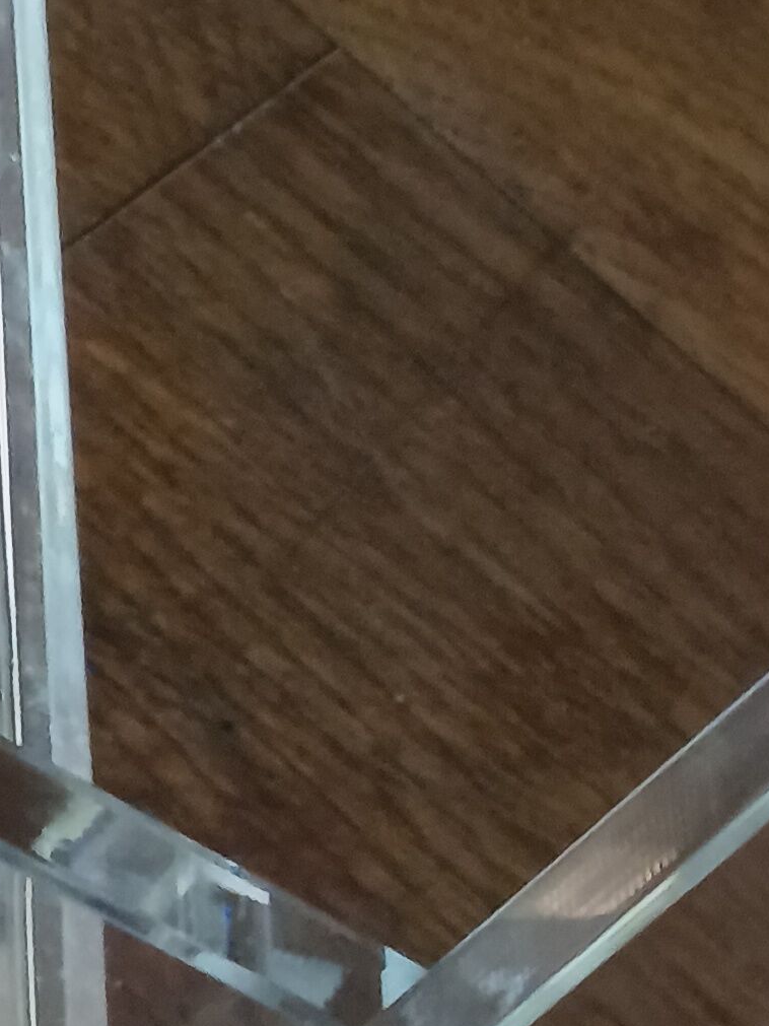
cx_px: 288
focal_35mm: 95
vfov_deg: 20.6
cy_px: 453
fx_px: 2815
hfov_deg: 15.5
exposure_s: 1/50
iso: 652
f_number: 1.7
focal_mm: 5.31
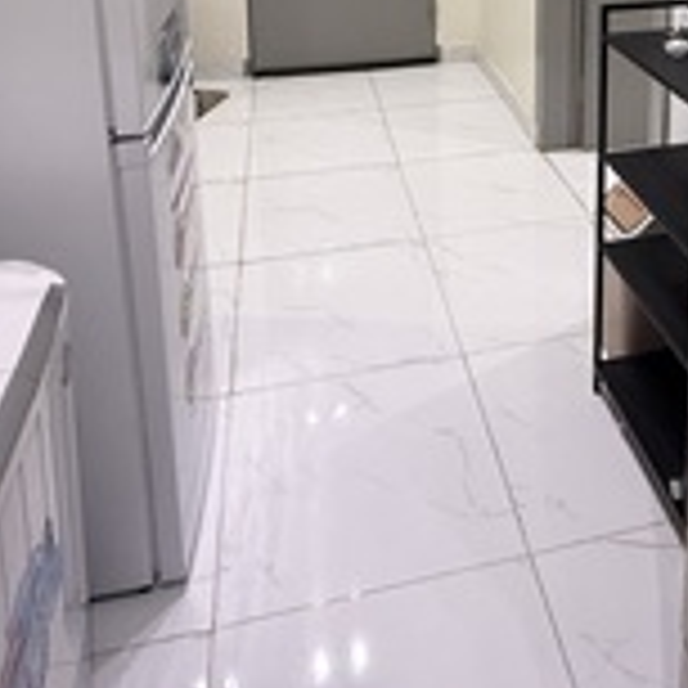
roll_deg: +0.0
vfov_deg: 37.7
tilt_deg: -9.4
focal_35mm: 37
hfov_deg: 44.0
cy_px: -65
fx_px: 832
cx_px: 483
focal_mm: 2.22
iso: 250
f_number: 2.2
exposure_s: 1/60
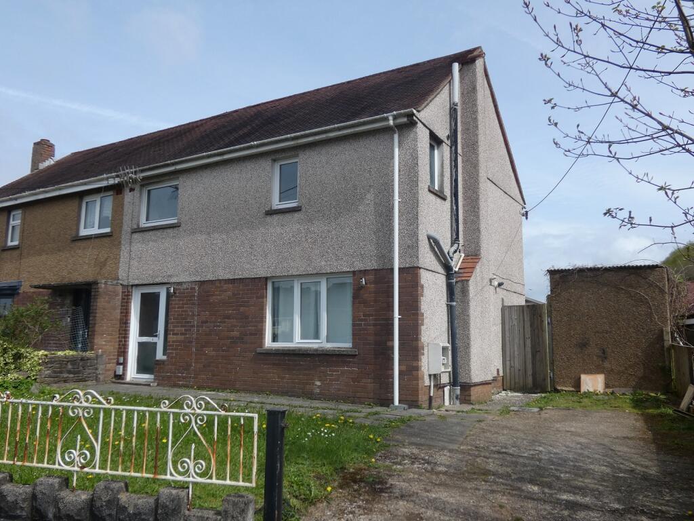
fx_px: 561
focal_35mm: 28
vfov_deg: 49.7
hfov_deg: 63.4
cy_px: 260
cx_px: 347
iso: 80
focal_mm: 5
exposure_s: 1/1000
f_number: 3.5
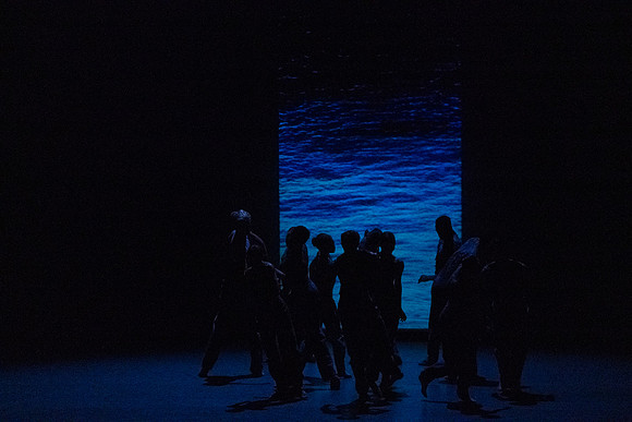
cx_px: 316
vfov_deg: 5.3
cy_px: 211
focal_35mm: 259
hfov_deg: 7.9
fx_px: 4548
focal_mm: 259
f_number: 5.6
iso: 6400
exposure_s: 1/400
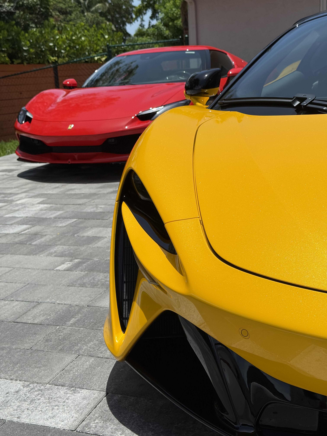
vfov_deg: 39.7
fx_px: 605
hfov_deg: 30.3
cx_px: 164
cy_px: 218
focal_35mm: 48
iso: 64
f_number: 1.78
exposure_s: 1/8772
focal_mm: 6.76
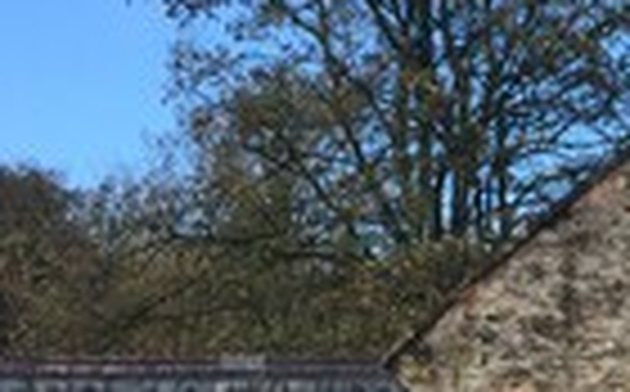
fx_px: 2108
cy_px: 225
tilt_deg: +11.2
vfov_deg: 10.6
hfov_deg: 15.7
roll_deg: +0.6
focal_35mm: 123
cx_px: 932
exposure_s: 1/1163
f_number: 2.2
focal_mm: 4.15
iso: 32
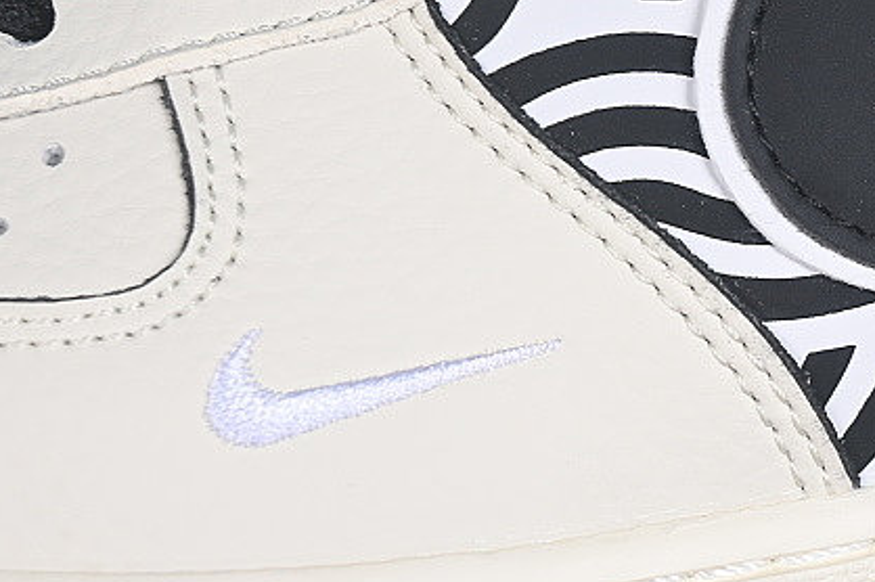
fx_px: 4711
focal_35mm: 194
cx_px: 1093
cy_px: 134
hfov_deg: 10.4
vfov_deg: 7.1
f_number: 7.1
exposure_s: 1/80
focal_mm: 50
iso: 160
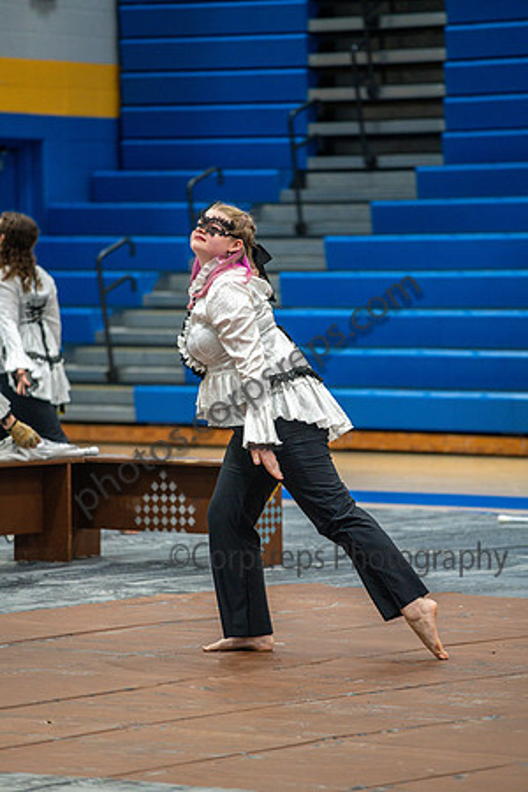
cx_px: 264
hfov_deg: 6.9
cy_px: 396
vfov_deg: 10.3
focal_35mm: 200
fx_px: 4400
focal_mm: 200
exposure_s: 1/500
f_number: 4
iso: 3200
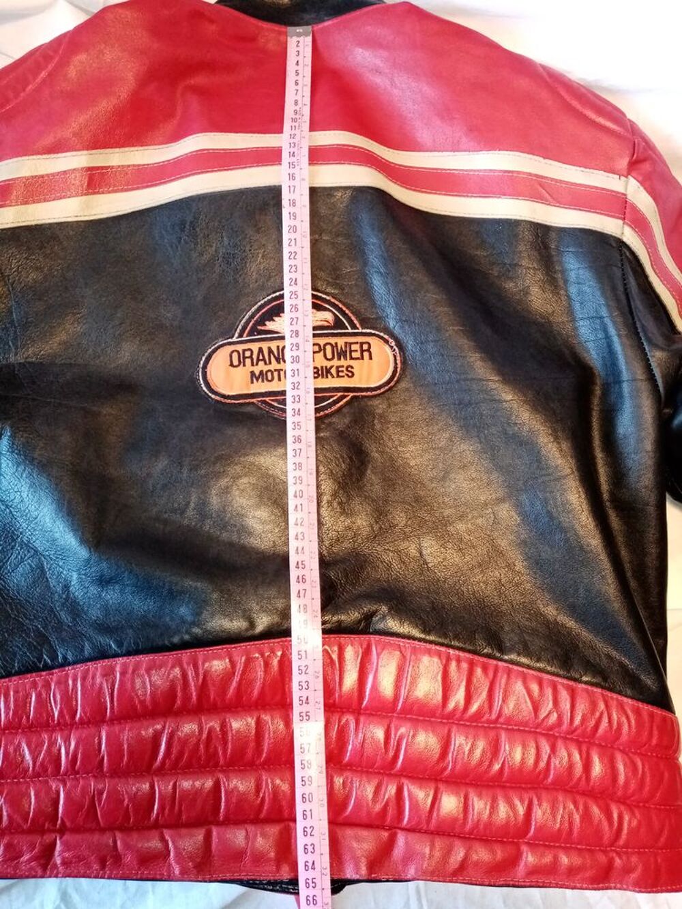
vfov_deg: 67.3
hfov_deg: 53.1
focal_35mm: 26
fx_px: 683
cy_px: 454
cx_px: 341
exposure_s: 1/25
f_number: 1.8
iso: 398
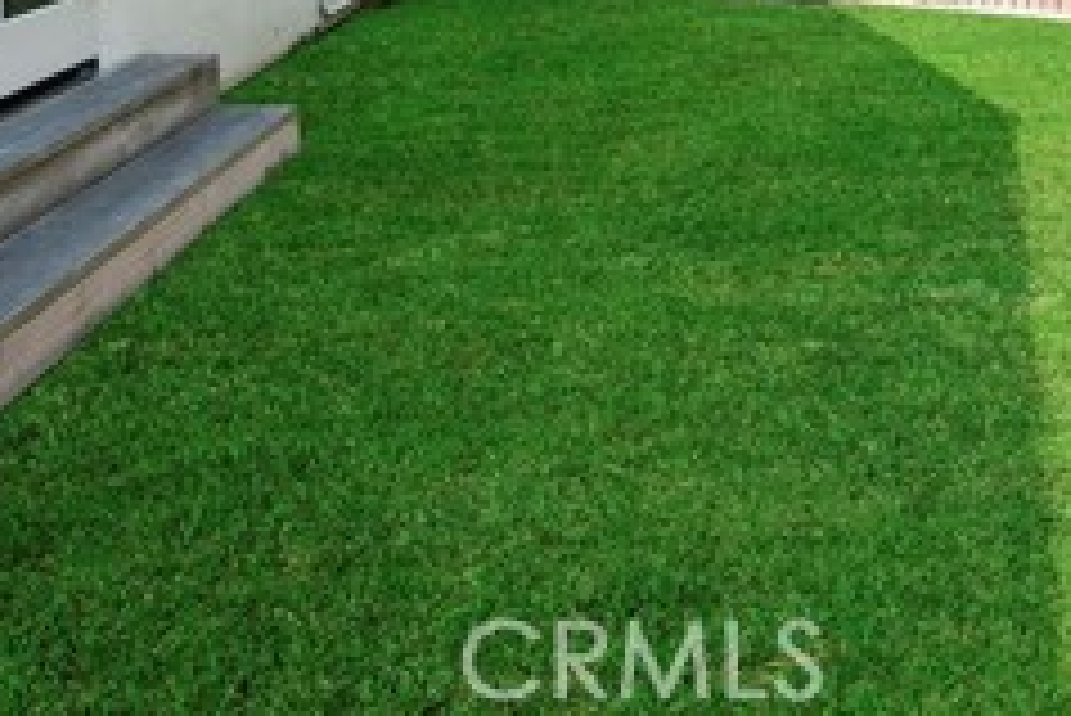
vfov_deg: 29.6
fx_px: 1042
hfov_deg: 53.6
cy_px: -236
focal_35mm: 35
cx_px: 688
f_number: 11
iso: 125
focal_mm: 13
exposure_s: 1/60
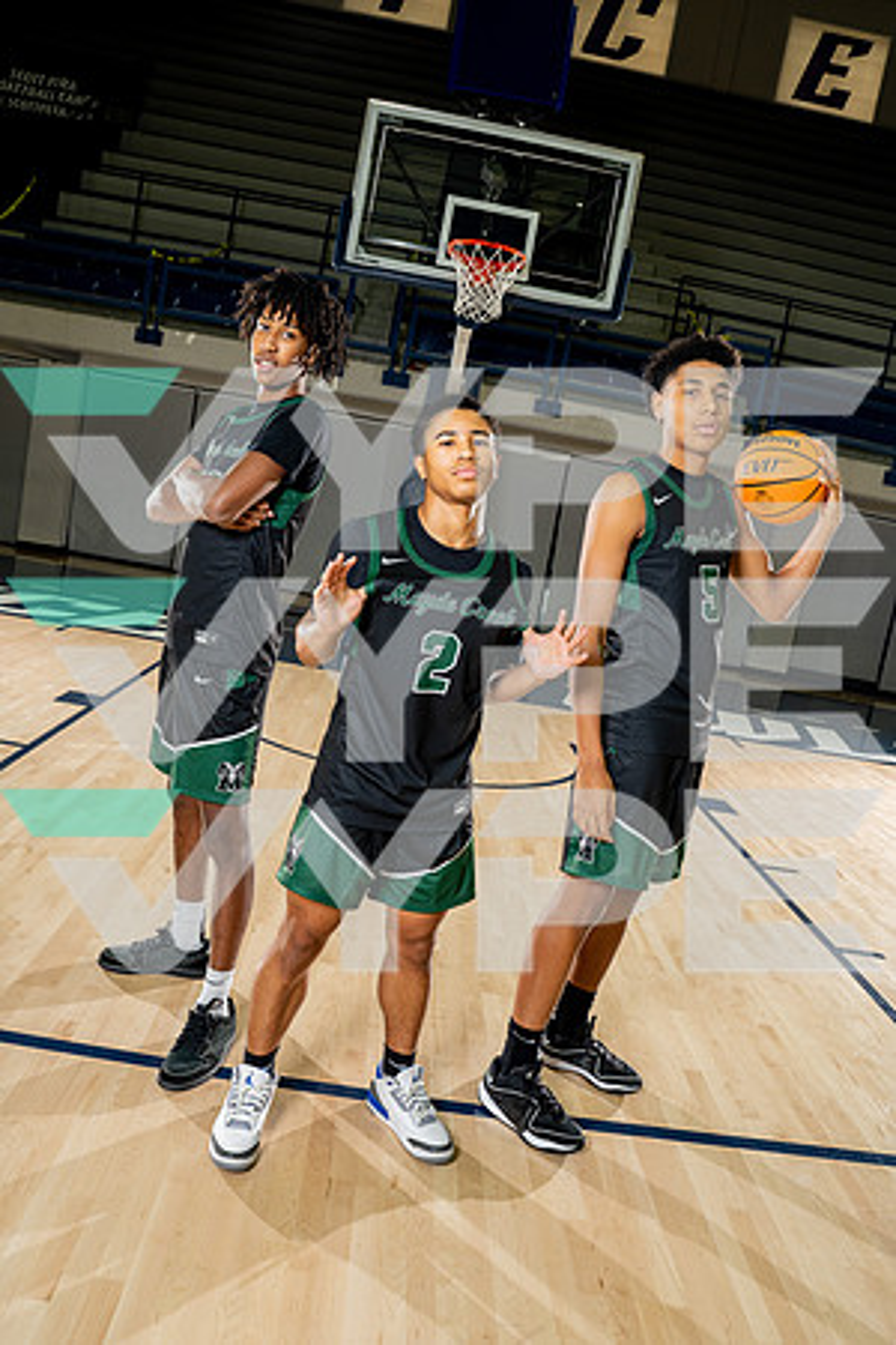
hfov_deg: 47.9
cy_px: 672
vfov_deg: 67.4
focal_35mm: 27
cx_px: 448
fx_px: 1008
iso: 640
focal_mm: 27
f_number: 7.1
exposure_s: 1/250
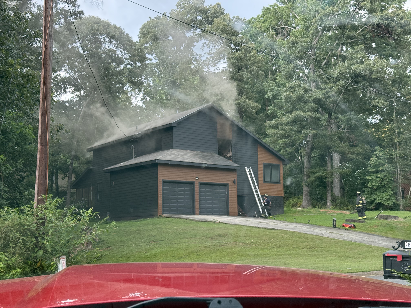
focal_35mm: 48
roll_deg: +0.8
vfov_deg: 30.3
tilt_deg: +9.7
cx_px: 206
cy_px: 154
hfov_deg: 39.7
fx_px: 570
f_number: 1.78
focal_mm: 6.76
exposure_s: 1/123
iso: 80
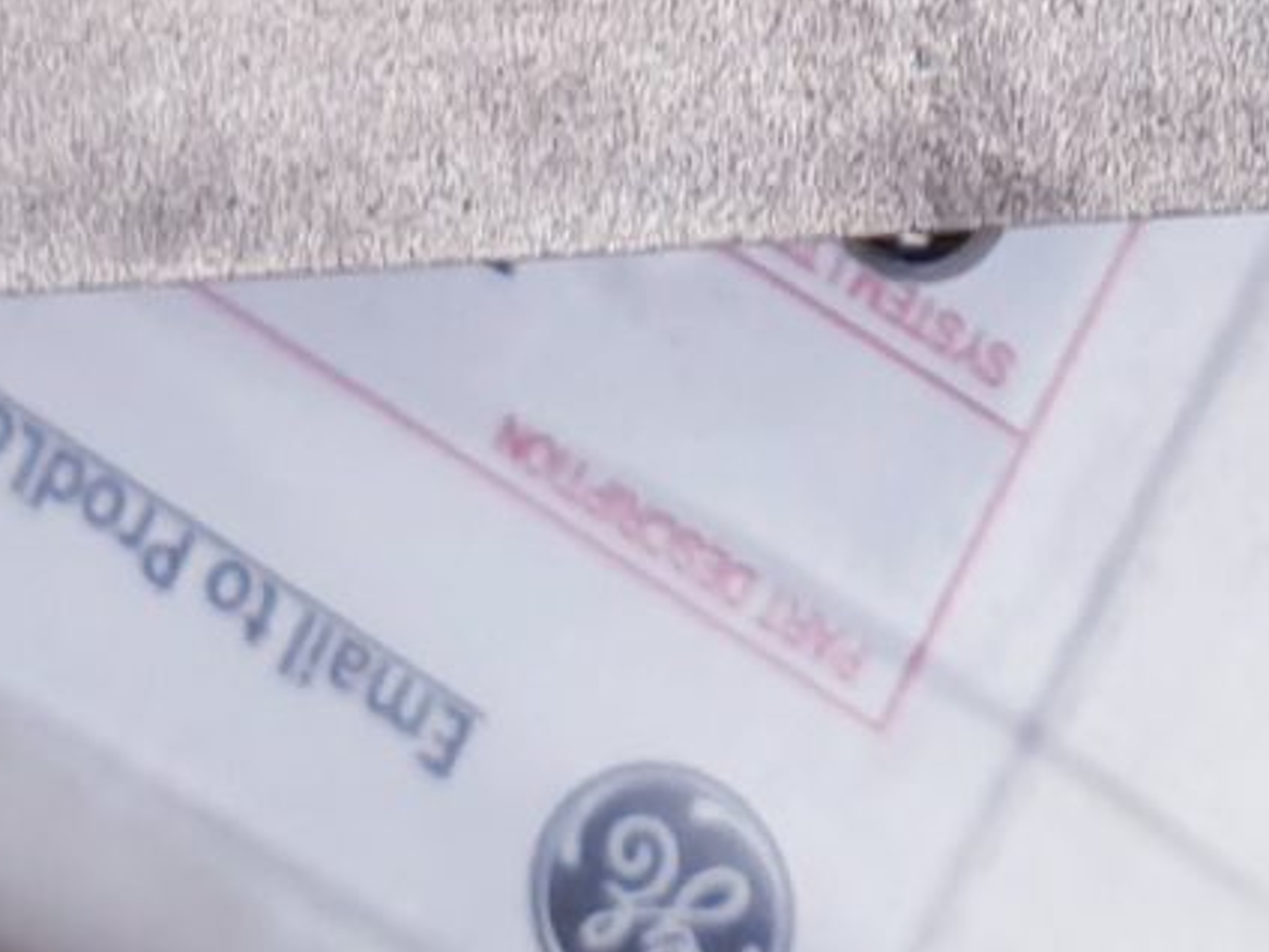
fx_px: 5756
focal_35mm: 157
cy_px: -772
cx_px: 1006
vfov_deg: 9.0
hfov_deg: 12.5
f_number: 2.4
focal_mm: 4.3
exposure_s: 1/155
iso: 50
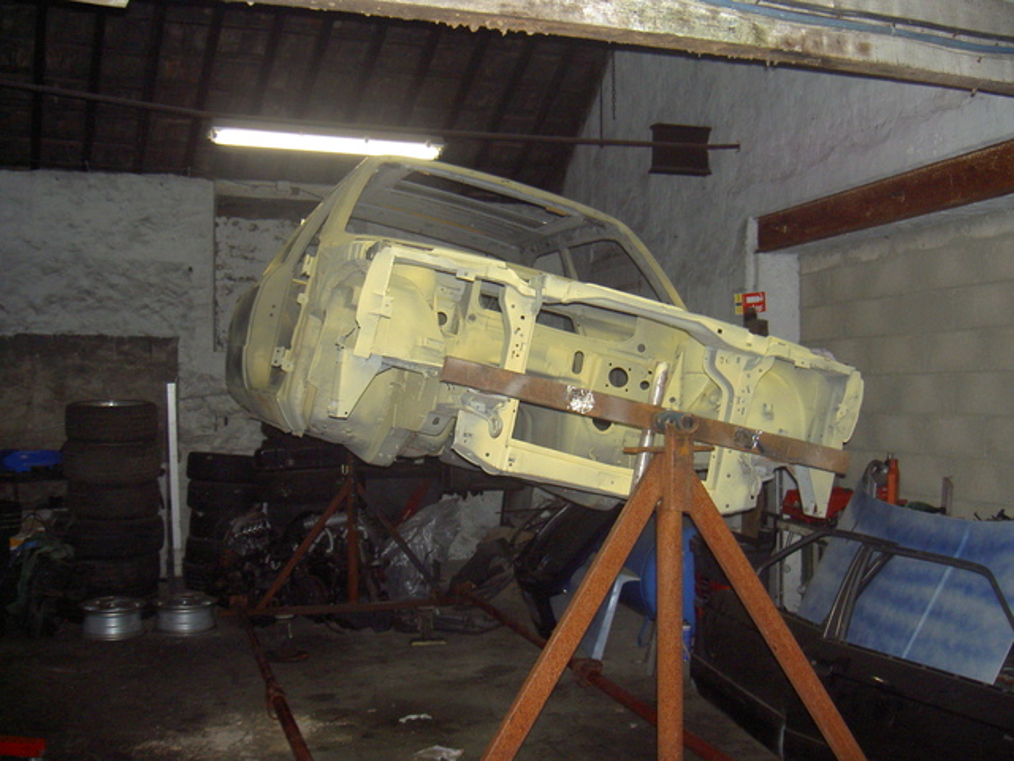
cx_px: 507
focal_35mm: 39
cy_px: 380
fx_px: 1142
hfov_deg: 47.9
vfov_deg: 36.8
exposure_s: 1/60
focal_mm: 8
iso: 200
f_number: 2.8
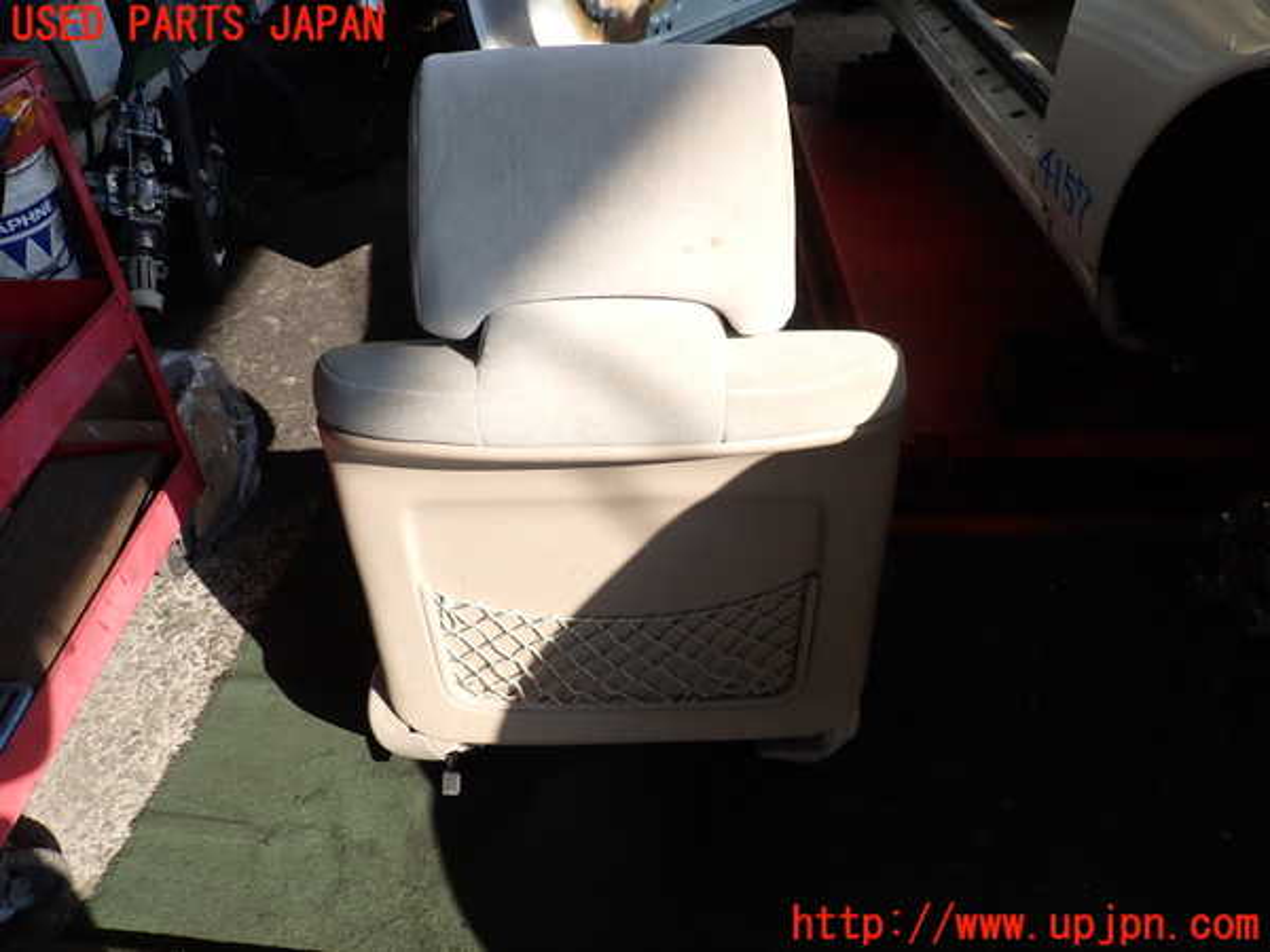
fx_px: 917
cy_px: 476
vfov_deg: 54.9
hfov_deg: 69.4
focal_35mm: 25
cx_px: 635
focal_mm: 4.5
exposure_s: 1/400
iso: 100
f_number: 2.8
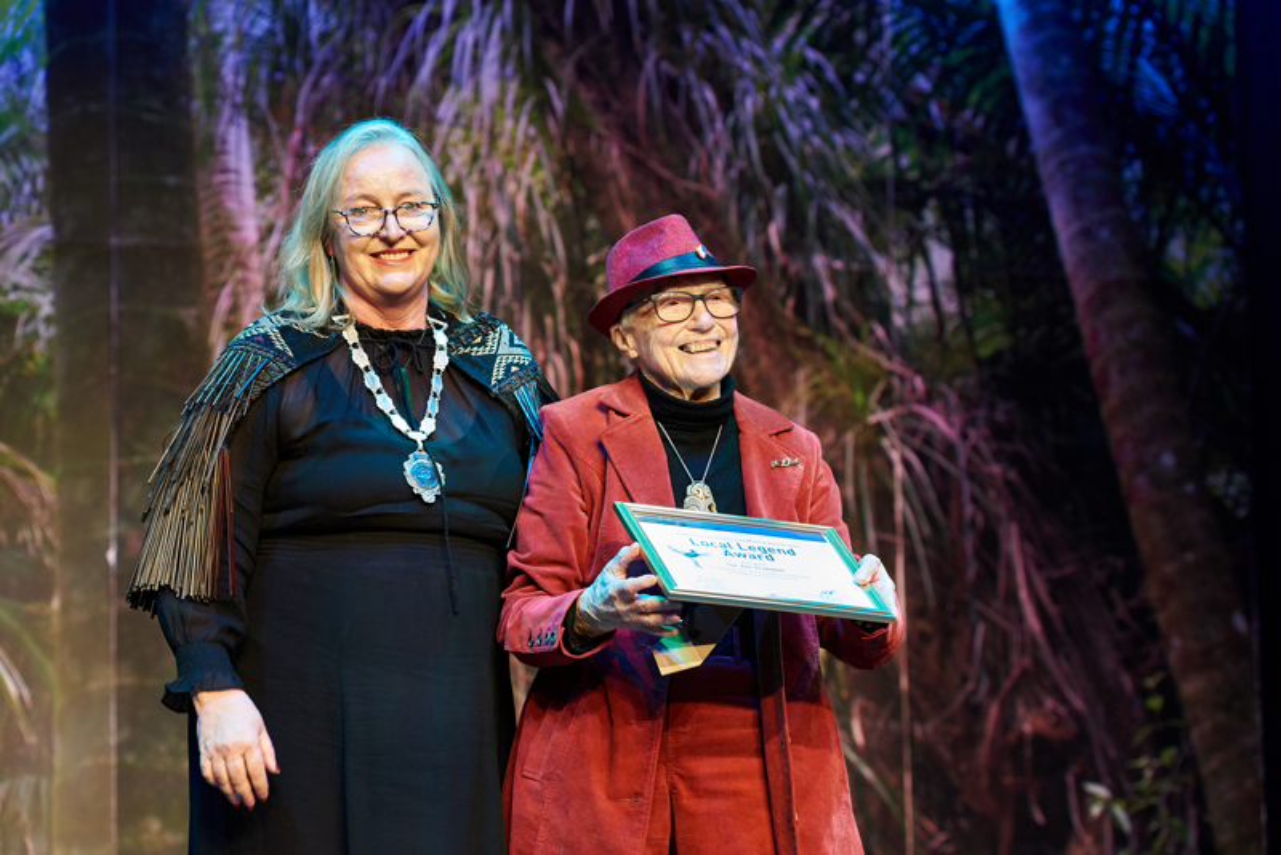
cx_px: 640
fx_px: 3559
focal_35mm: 100
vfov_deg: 13.7
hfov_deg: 20.4
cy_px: 428
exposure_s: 1/160
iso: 3200
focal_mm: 100
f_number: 5
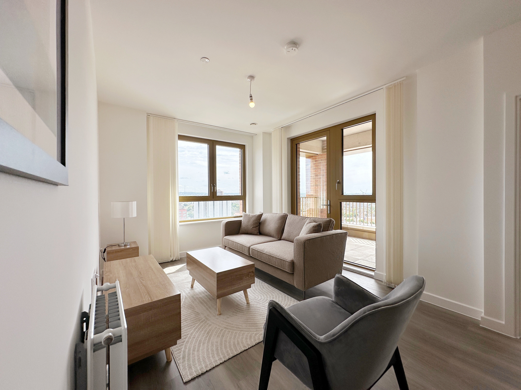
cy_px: 195
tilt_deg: +2.0
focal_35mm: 14
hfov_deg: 102.1
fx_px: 211
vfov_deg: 85.7
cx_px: 260
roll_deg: +0.3
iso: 40
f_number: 2.2
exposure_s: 1/626
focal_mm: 2.22
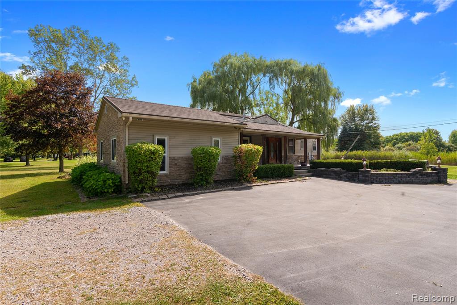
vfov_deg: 70.5
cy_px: 152
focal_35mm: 17
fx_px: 216
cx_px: 228
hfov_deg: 93.3
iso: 320
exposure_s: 1/320
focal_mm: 17
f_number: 9
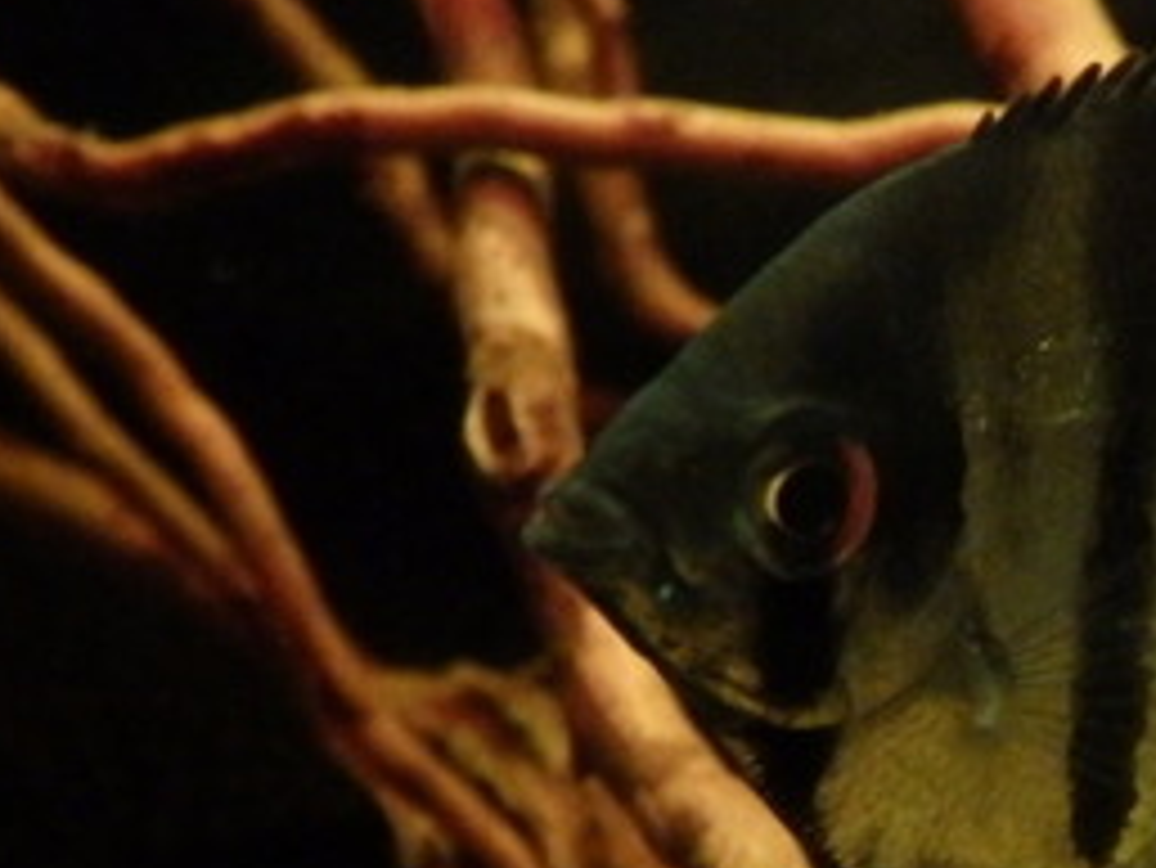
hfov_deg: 29.3
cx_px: 1075
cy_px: 688
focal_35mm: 63
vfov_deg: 23.0
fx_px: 2105
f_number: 3.2
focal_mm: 5
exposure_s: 1/80
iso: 1600
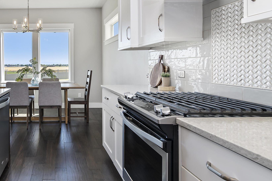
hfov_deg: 60.4
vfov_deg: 45.9
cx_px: 56
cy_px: 64
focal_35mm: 28
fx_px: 212
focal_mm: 10
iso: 320
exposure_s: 1/80
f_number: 6.3
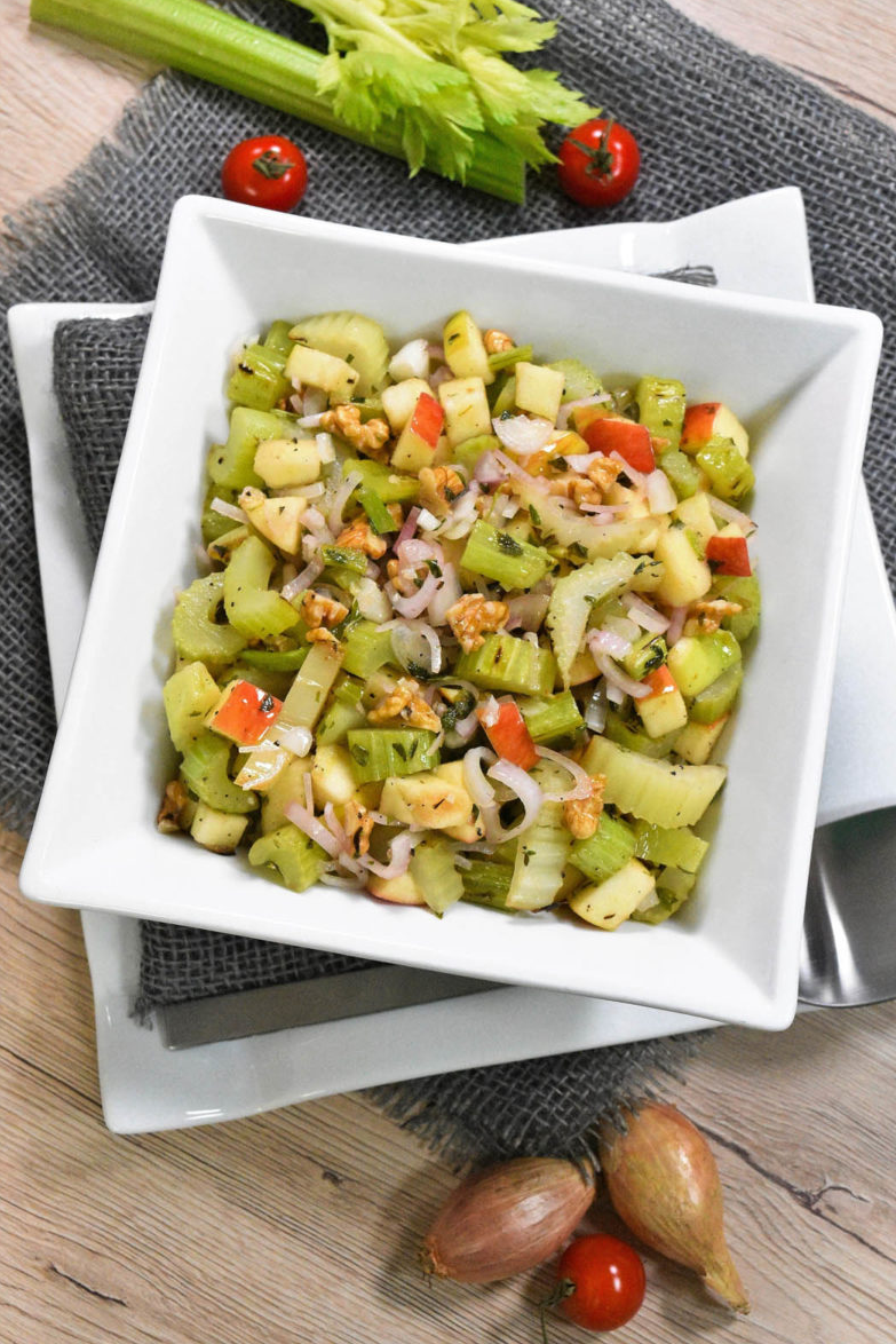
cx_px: 457
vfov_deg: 42.7
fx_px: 1717
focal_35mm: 46
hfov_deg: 29.3
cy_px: 685
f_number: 8
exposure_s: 1/400
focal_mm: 30
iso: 6400
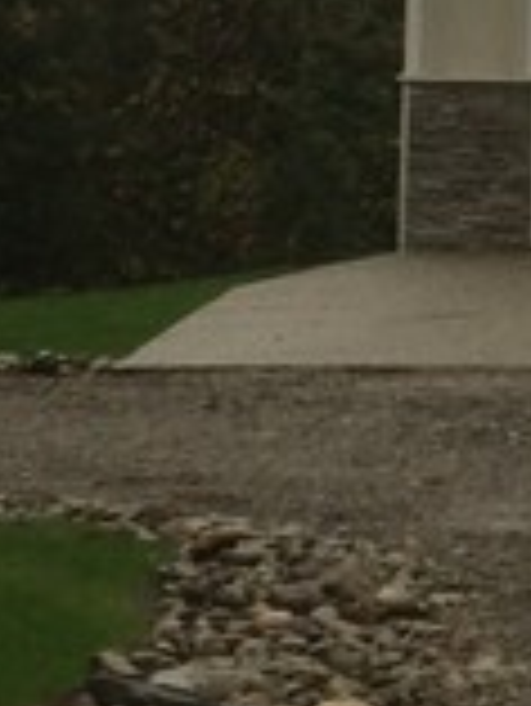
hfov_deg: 7.3
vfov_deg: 10.3
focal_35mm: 189
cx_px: 1332
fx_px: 3860
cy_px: -85
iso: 32
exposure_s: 1/126
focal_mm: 4.15
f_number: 2.2
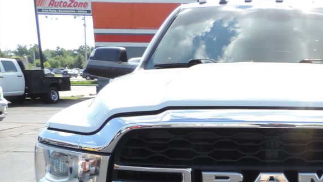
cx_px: 306
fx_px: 497
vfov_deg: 19.8
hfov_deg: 33.6
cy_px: 205
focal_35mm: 58
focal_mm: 4.3
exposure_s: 1/500
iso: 80
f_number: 3
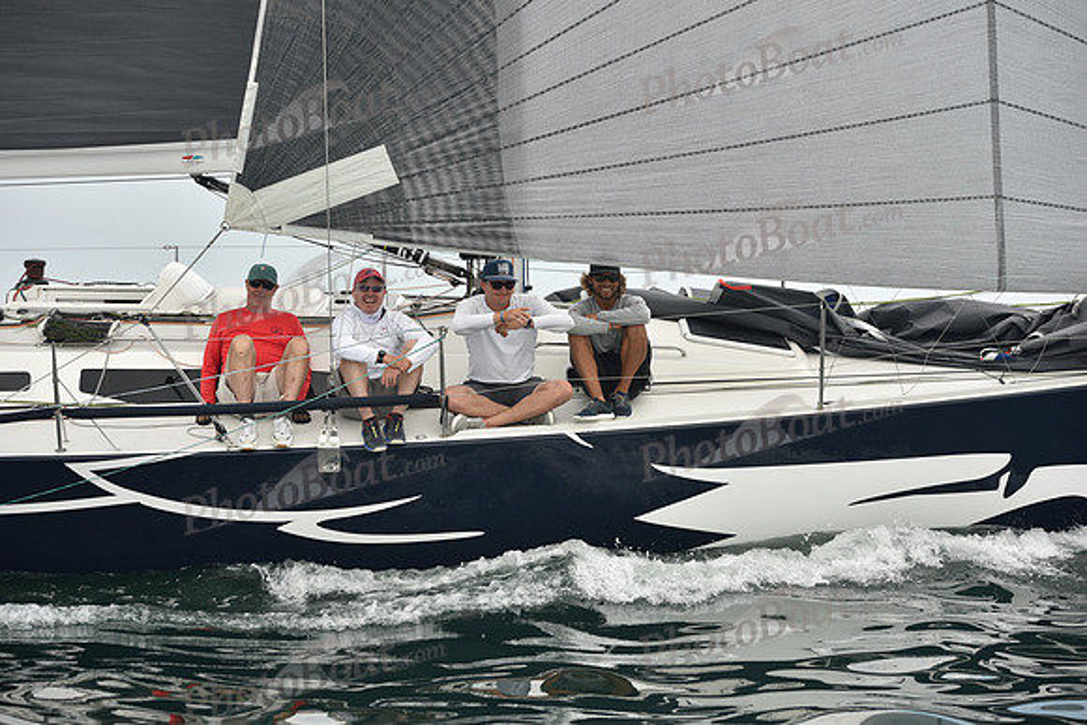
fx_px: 2114
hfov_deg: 28.8
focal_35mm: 70
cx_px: 544
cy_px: 362
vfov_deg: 19.5
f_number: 4.5
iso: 250
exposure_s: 1/640
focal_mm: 70
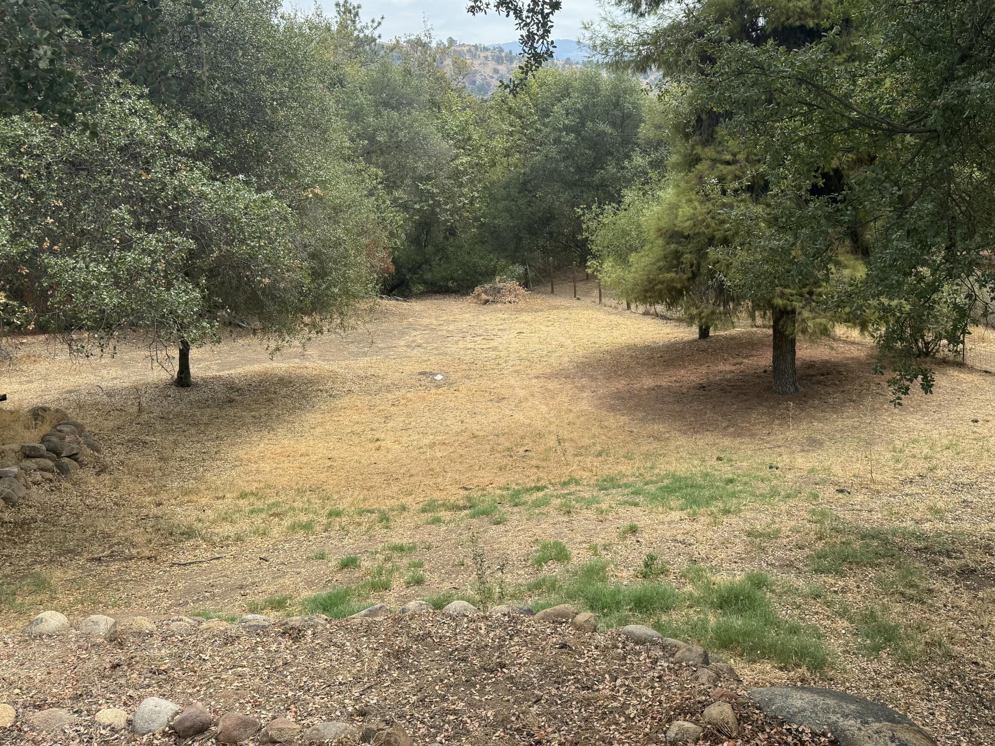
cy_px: 283
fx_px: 891
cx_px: 568
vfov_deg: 45.1
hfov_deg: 58.1
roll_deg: +1.2
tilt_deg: -8.1
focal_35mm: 31
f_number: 1.78
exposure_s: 1/2907
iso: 100
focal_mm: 6.76
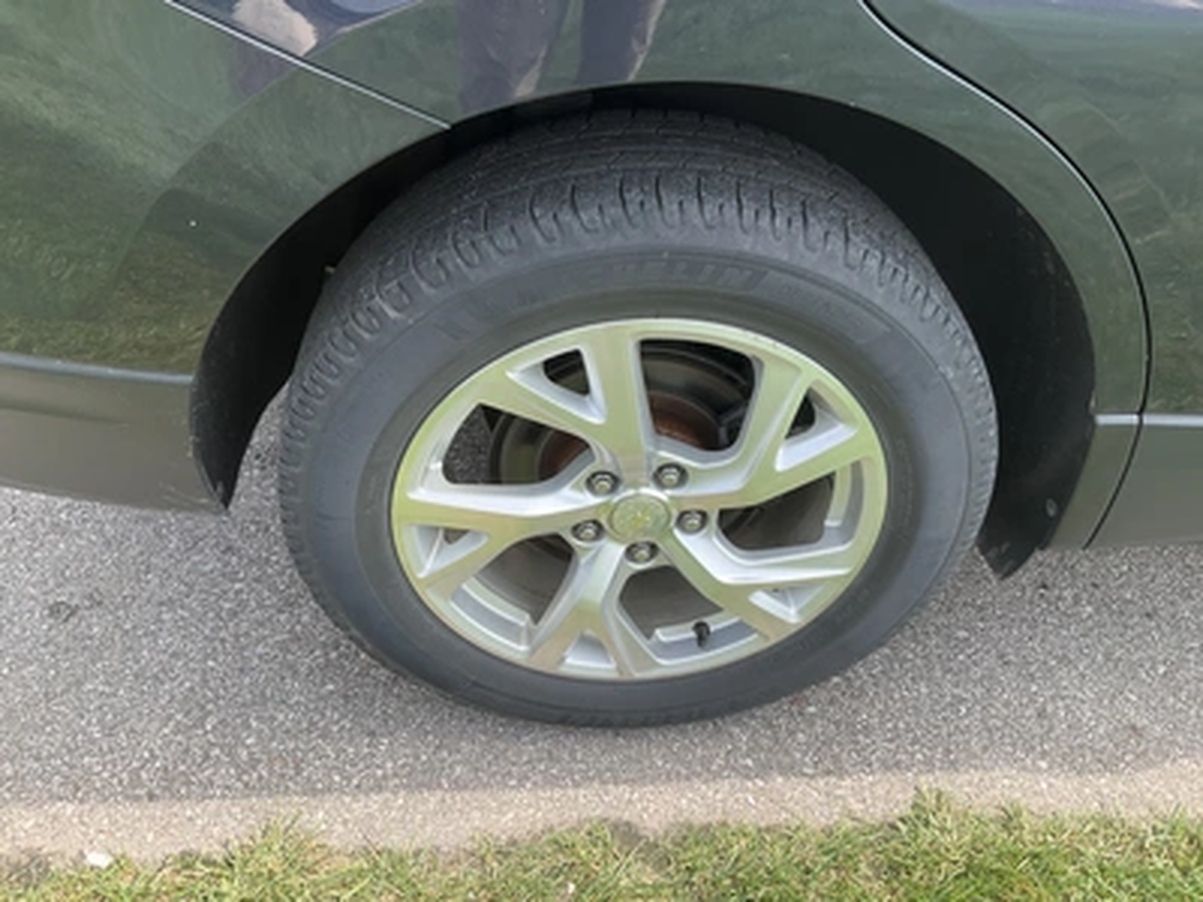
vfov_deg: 48.2
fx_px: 1008
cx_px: 602
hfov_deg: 61.7
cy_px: 451
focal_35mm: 29
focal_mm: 3
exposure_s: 1/358
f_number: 1.8
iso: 25
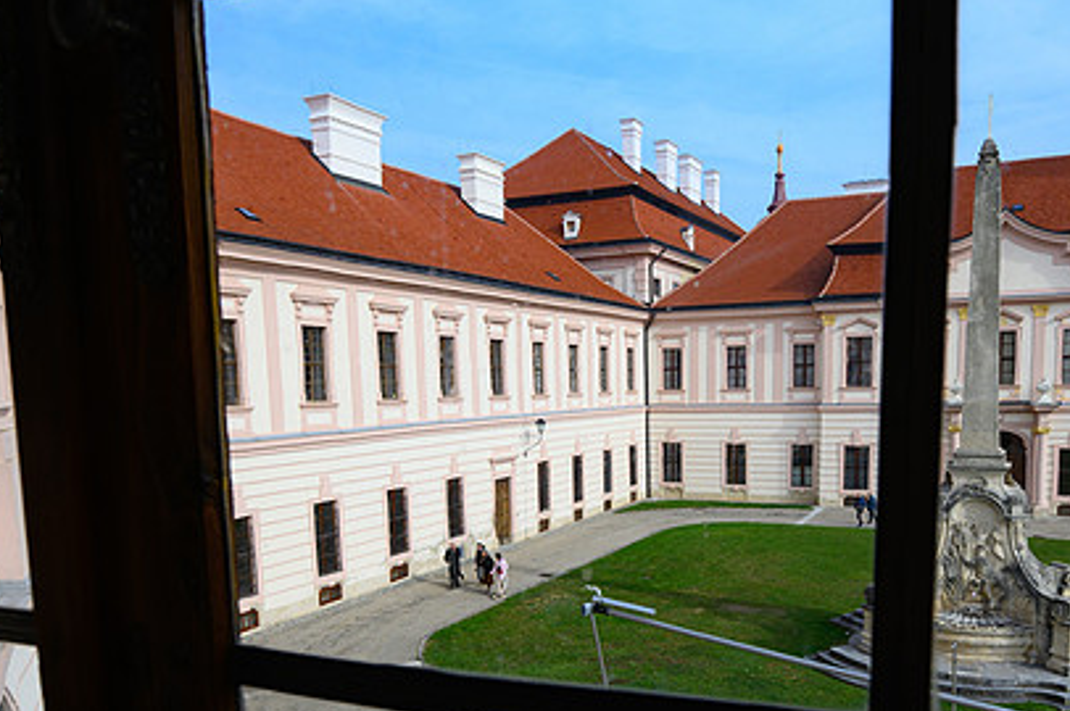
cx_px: 577
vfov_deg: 42.7
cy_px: 498
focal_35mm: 30
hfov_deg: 61.9
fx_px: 891
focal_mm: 14
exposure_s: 1/320
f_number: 8
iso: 160
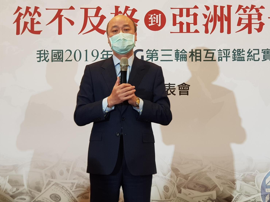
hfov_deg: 27.8
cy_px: 91
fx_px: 546
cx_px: 142
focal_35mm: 70
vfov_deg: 21.0
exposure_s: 1/30
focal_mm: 6
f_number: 2.4
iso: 64
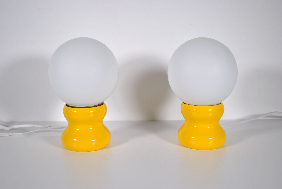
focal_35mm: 45
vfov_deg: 29.9
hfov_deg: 43.6
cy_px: 94
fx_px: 353
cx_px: 141
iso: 200
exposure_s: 1/100
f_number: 4.5
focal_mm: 30
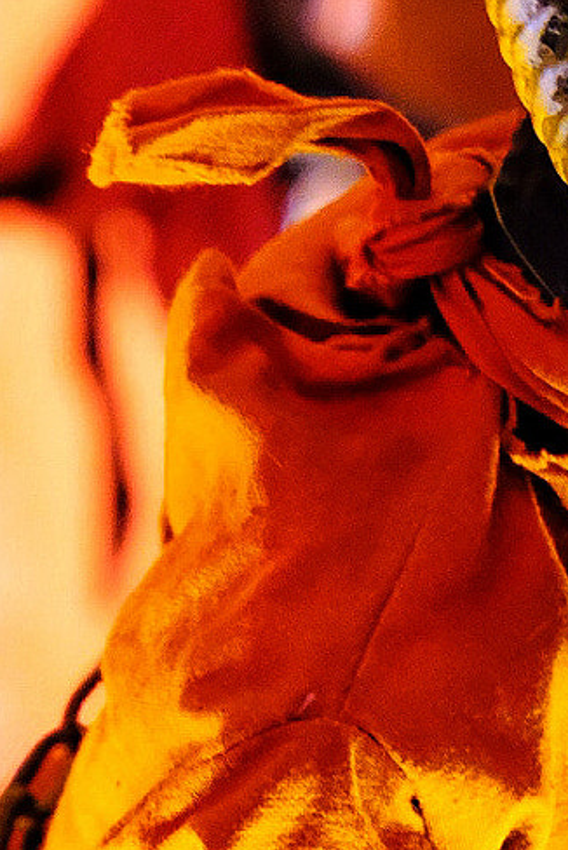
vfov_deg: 7.6
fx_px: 6428
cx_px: 506
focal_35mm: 272
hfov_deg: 5.1
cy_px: 178
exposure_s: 1/7
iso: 6400
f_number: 4
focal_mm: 55
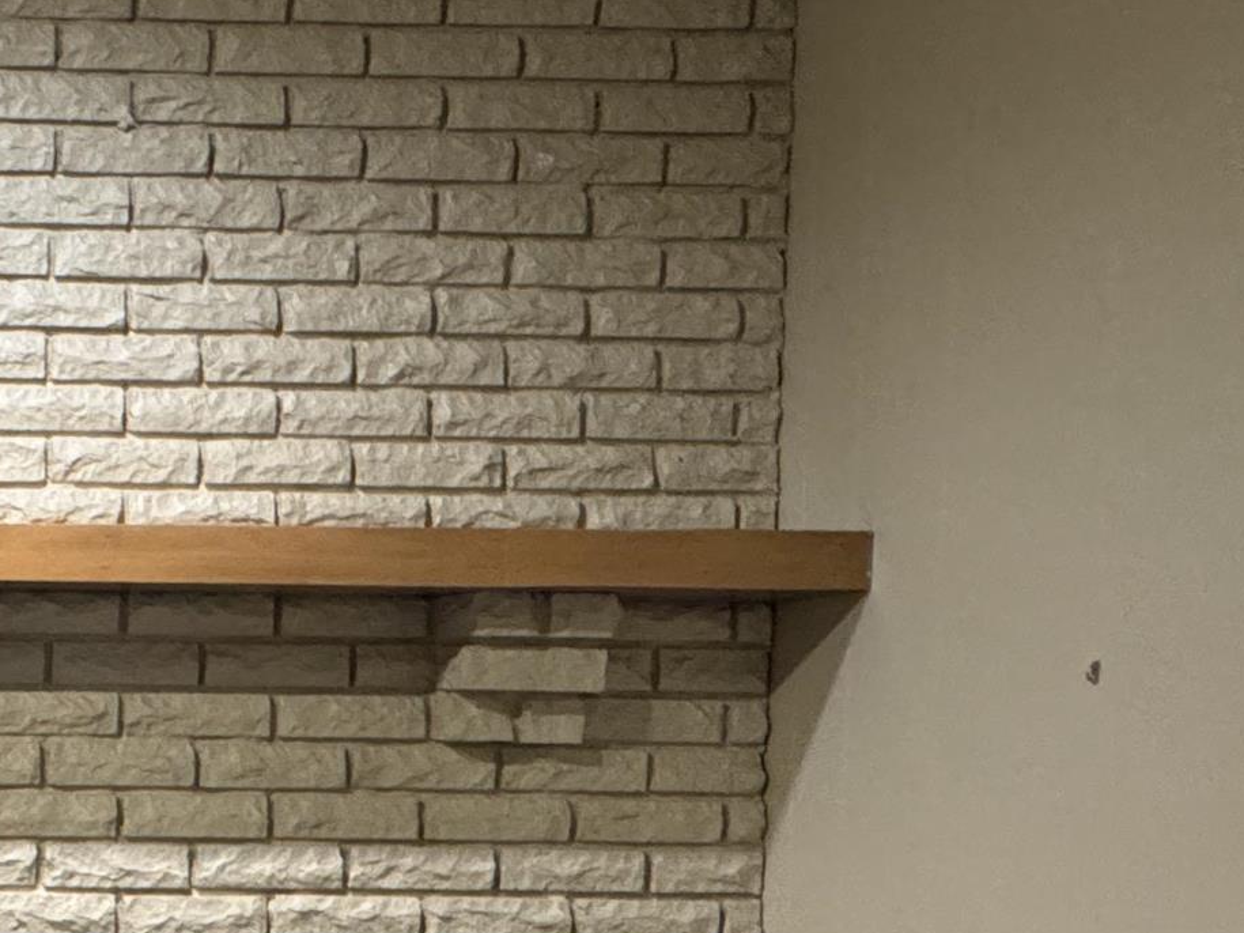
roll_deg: -0.6
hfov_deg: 33.4
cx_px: -228
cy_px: 758
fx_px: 1689
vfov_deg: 30.1
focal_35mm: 47
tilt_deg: -2.1
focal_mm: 2.22
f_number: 2.2
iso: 640
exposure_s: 1/60
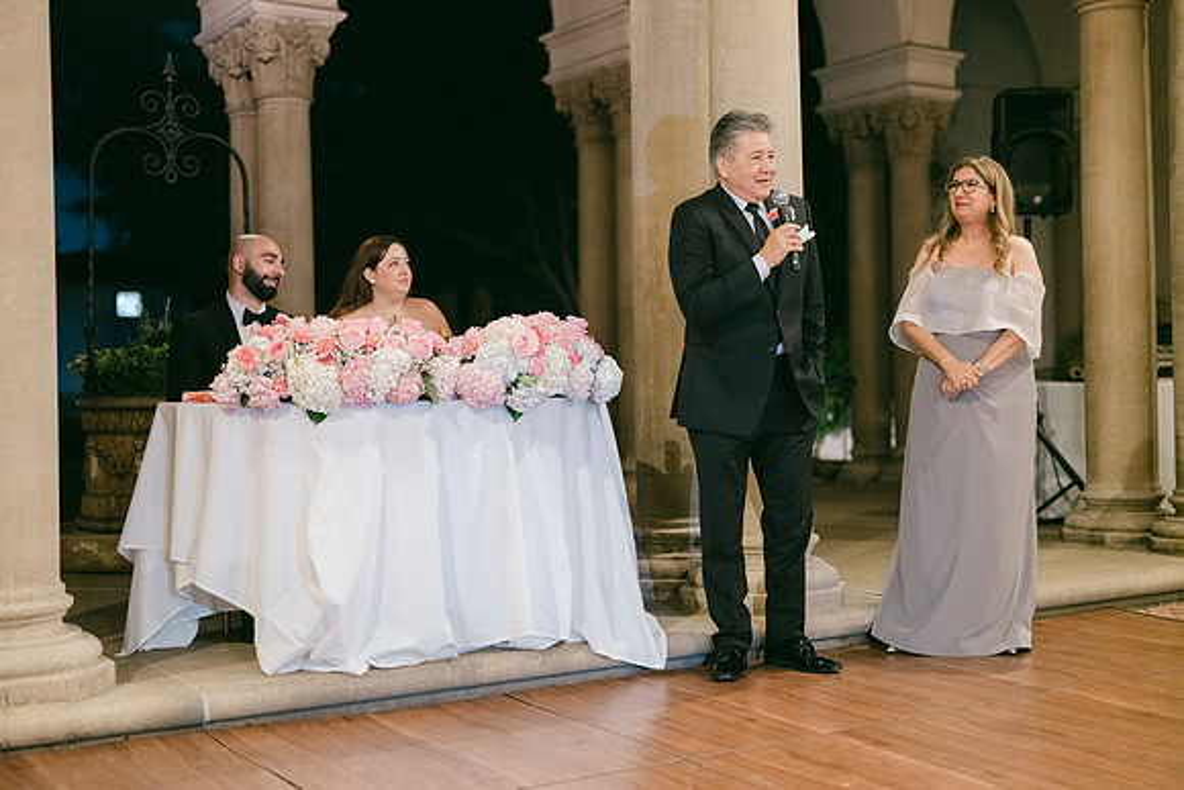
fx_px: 1505
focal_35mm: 46
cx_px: 592
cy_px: 395
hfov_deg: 42.9
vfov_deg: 29.4
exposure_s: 1/125
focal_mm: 55
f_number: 1.7
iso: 5000
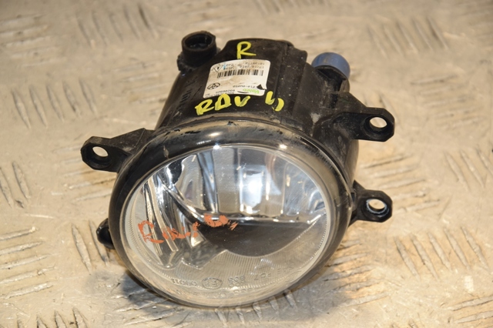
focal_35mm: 158
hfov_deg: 13.0
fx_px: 2156
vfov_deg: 8.7
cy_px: 164
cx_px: 246
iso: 800
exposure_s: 1/200
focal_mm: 105
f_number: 9
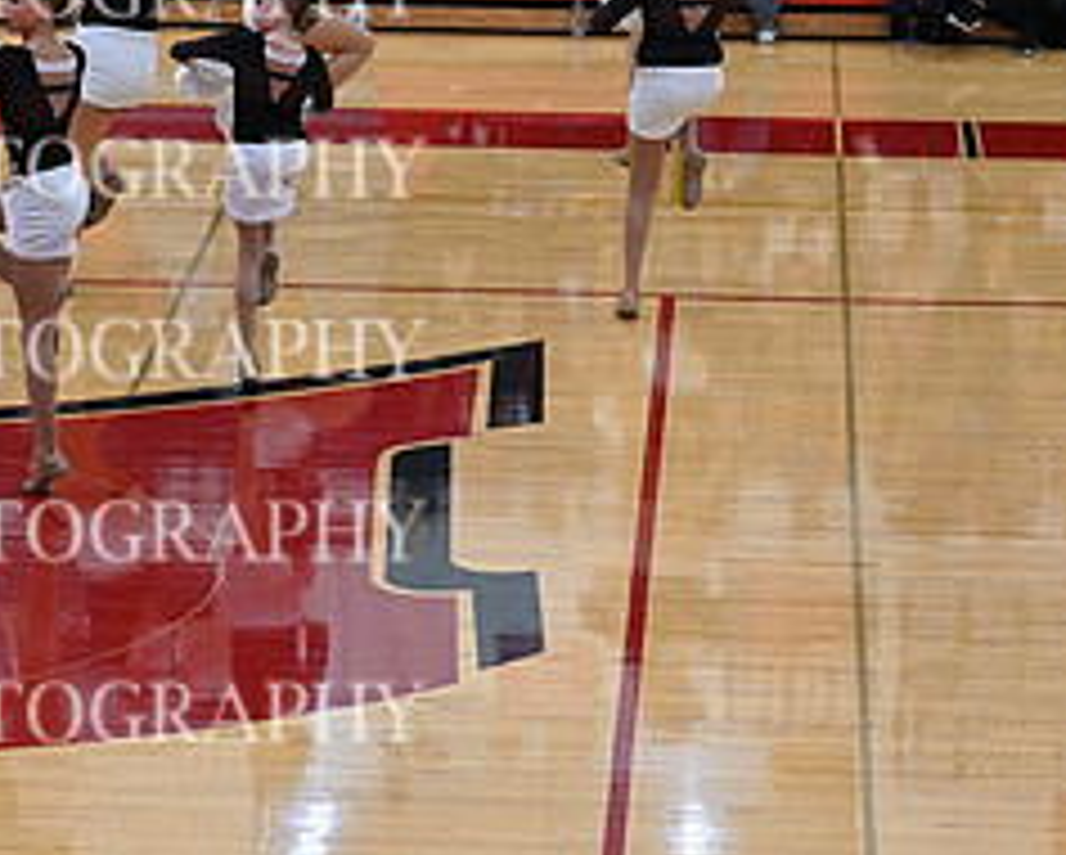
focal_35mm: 188
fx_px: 5936
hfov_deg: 10.1
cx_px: -225
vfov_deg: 8.2
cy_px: 259
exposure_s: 1/400
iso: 4000
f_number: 4
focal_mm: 82
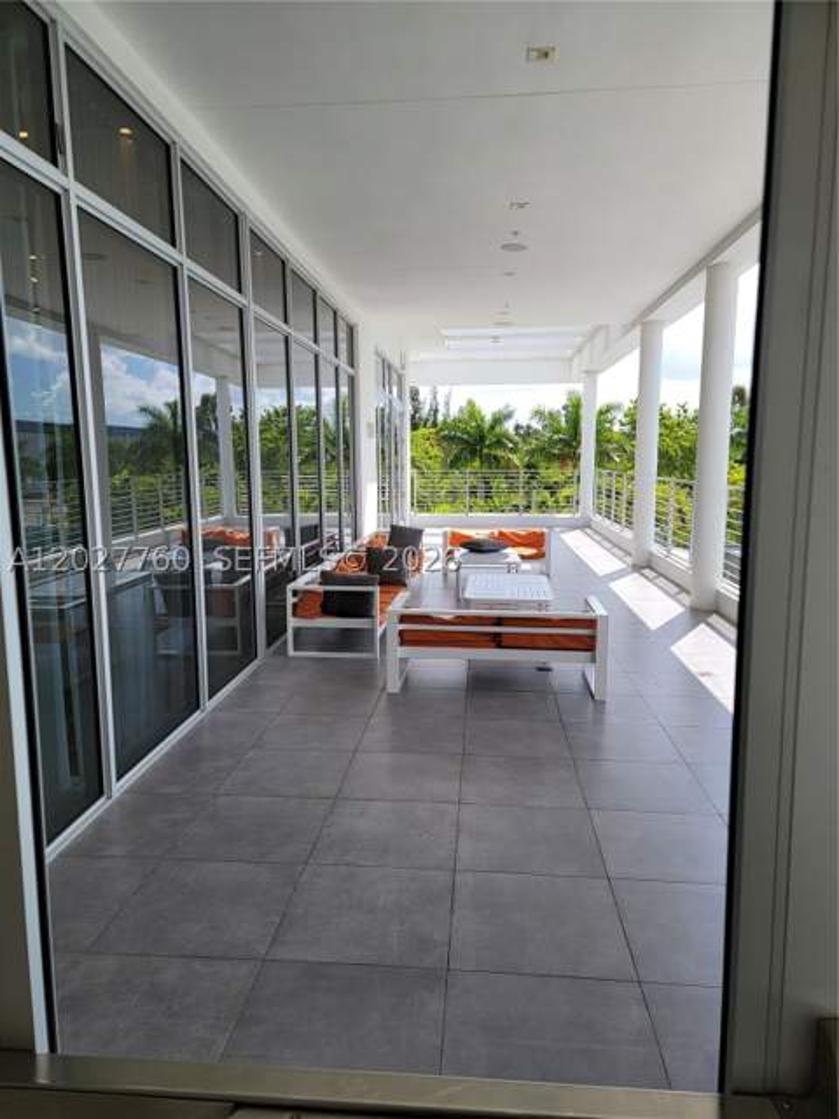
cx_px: 420
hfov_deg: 56.8
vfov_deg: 71.6
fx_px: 776
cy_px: 560
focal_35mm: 24
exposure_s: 1/214
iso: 16
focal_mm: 6.7
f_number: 1.8
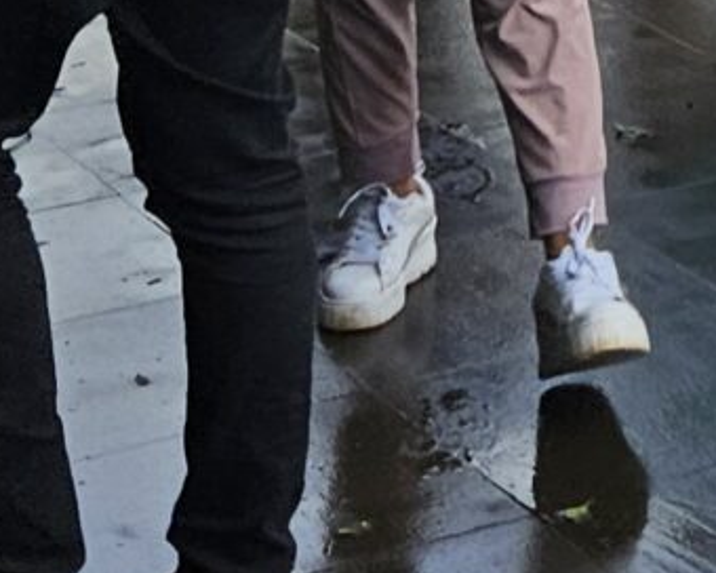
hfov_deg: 10.5
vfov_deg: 8.2
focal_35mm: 169
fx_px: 3581
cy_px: -956
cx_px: 1400
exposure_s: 1/1347
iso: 40
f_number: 1.8
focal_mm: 5.4
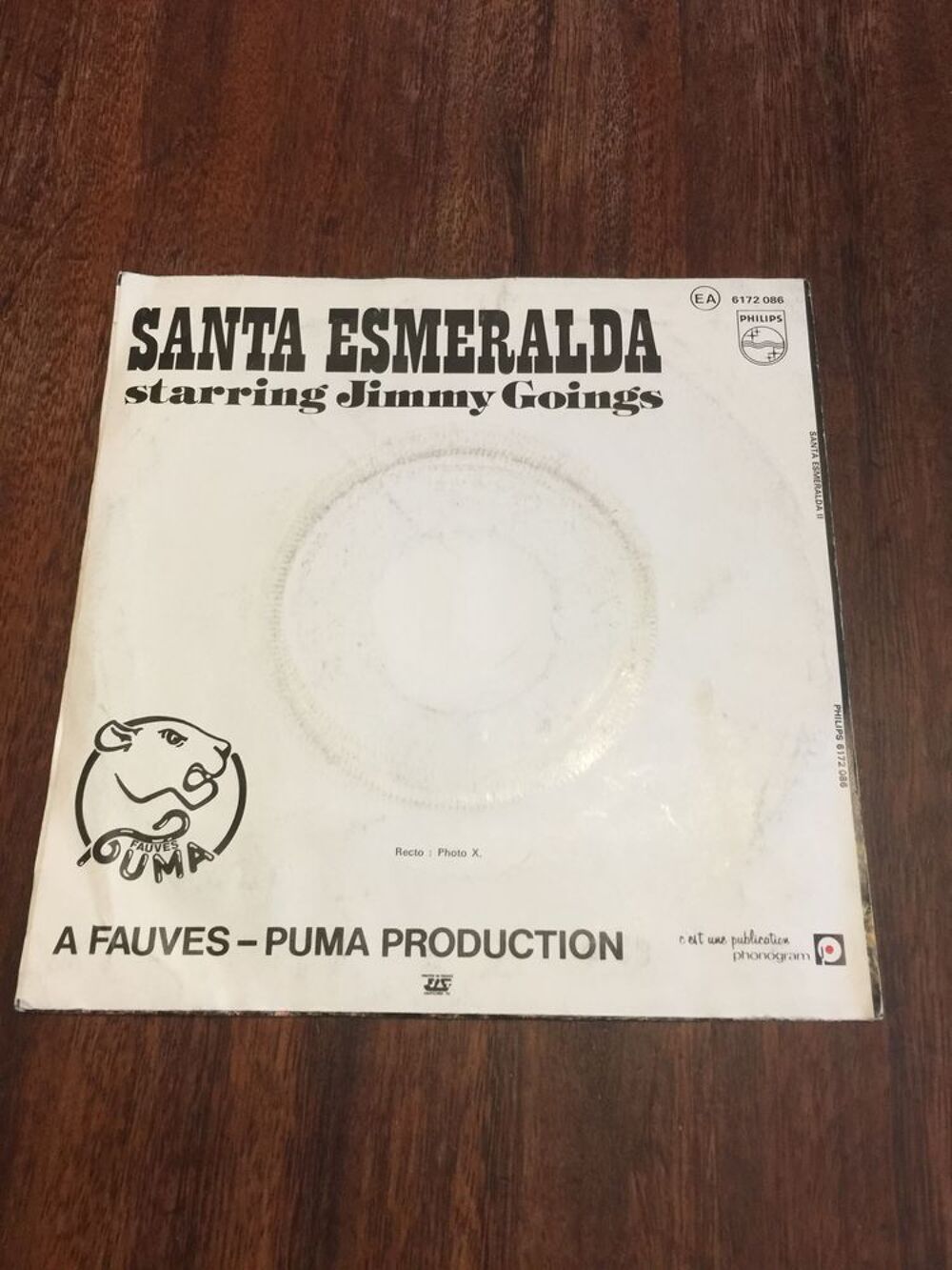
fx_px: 1063
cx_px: 476
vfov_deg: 61.7
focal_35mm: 29
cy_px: 635
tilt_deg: -72.1
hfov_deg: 48.2
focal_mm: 4.15
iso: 100
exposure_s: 1/17
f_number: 2.2
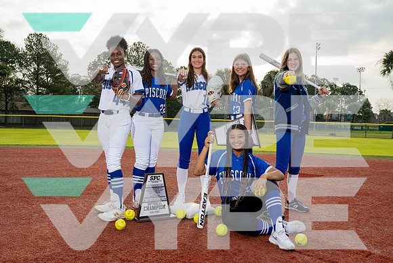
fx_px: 382
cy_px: 132
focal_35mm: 35
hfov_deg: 54.4
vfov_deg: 37.9
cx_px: 196
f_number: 6.3
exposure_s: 1/250
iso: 80
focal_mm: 35
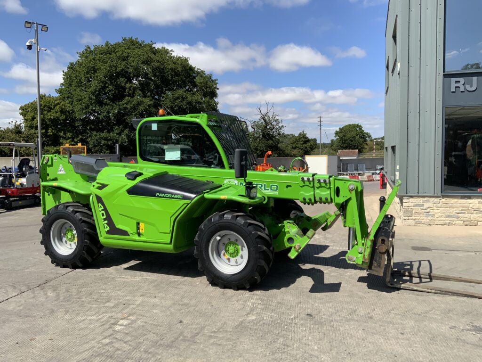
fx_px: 404
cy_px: 181
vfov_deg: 48.2
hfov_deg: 61.7
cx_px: 241
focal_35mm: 29
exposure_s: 1/2141
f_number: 1.8
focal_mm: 3
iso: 20
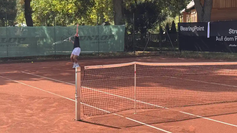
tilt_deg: -2.5
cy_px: 52
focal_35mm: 67
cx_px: 106
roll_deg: +0.8
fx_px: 421
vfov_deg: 18.0
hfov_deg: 31.4
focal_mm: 6.76
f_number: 1.78
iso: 64
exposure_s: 1/1172
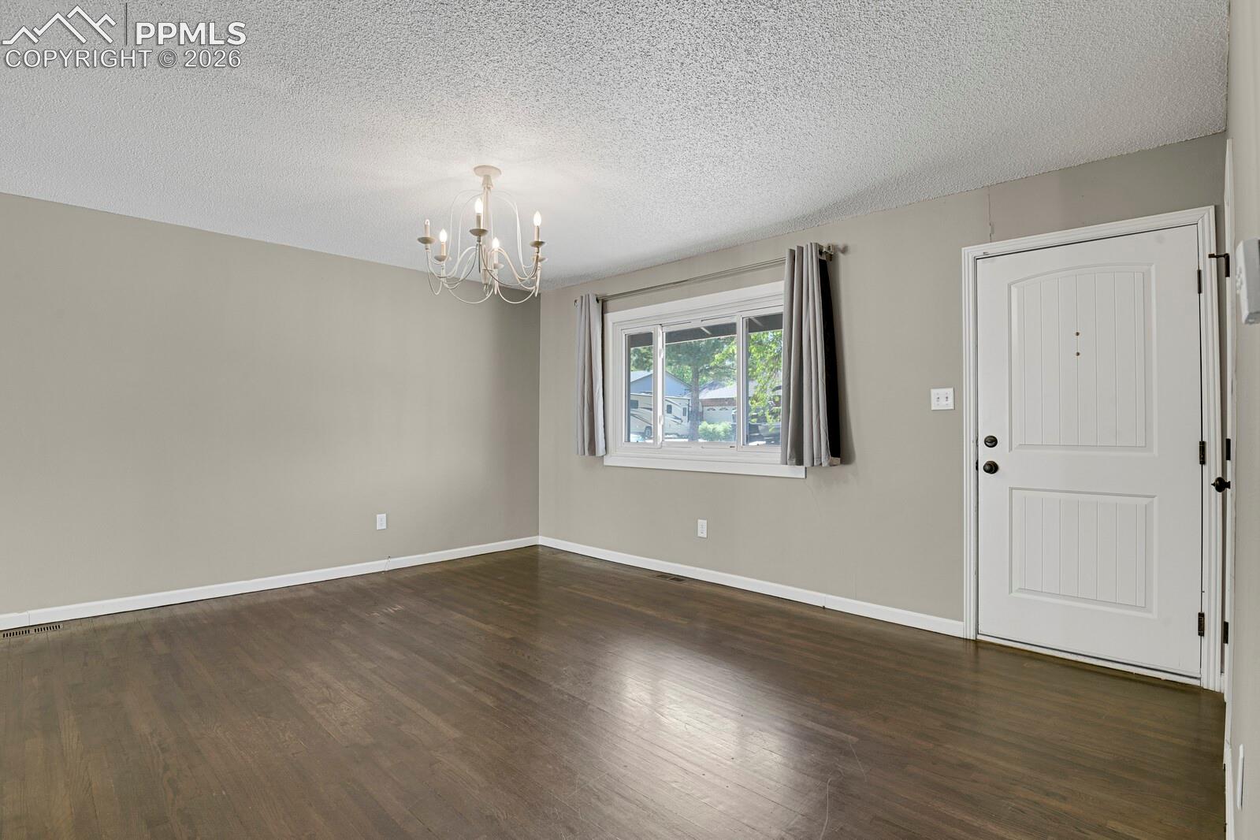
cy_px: 420
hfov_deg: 93.3
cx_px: 630
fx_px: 595
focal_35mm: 17
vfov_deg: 70.4
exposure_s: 3
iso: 250
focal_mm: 17
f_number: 8
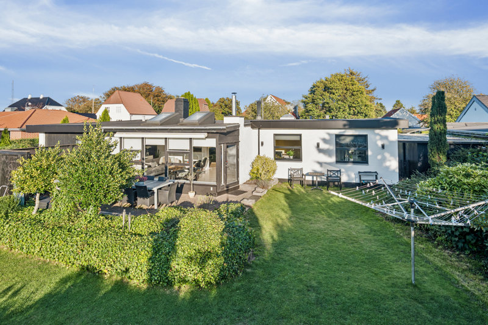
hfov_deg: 86.9
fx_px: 257
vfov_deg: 64.5
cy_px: 162
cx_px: 244
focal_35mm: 19
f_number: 6.3
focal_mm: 19
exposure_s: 1/250
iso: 200
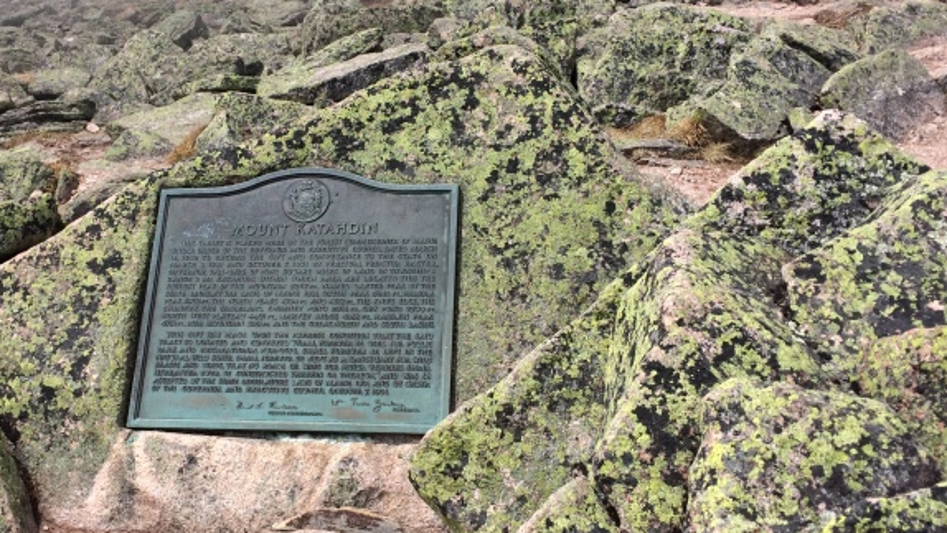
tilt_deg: -27.0
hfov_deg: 46.3
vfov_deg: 27.1
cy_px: 257
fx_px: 1105
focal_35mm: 44
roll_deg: -1.3
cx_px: 406
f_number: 2.2
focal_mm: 4.15
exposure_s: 1/2740
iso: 32
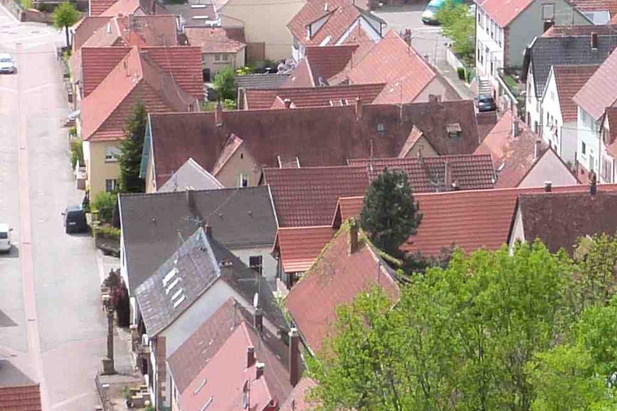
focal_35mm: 200
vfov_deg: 6.8
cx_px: 613
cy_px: -180
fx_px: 3428
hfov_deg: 10.2
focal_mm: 8.5
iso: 160
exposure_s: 1/320
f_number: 5.6
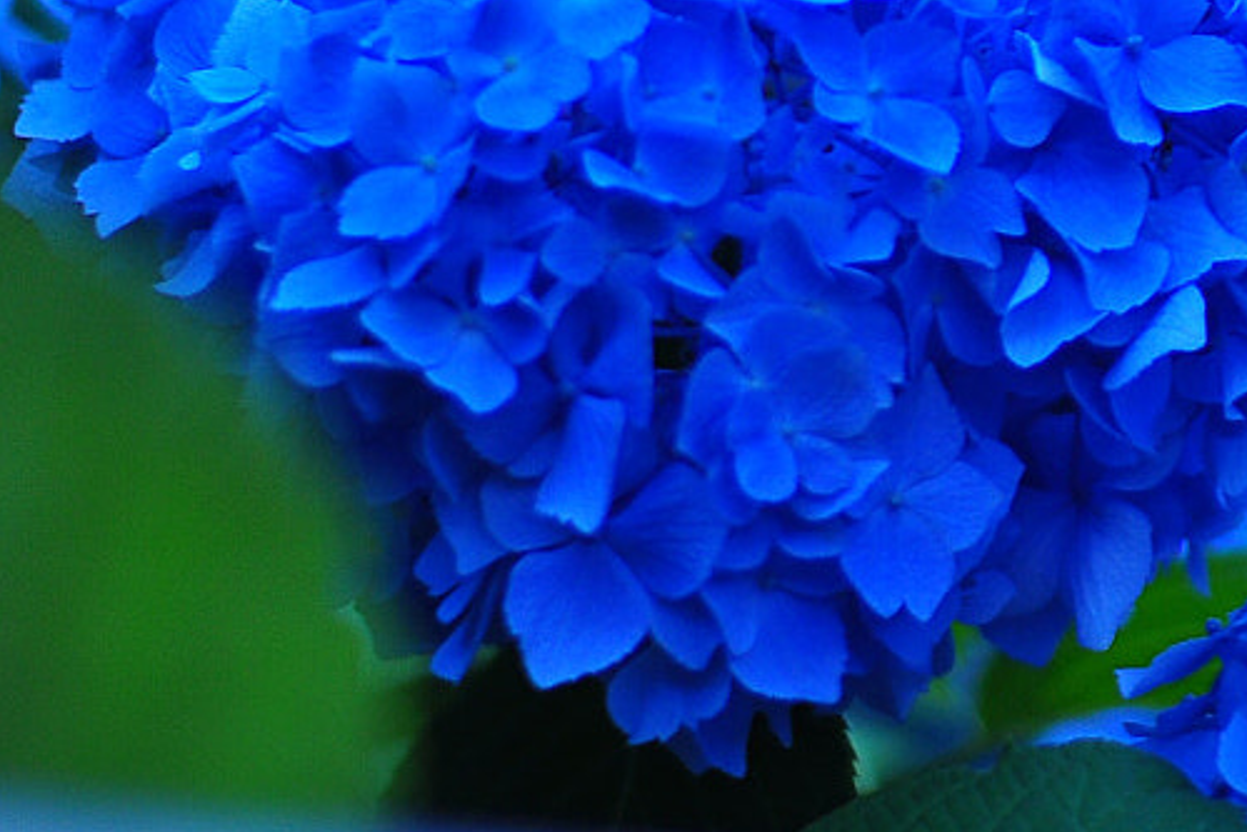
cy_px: 21
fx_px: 4989
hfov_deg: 14.1
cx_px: 1192
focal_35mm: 144
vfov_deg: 9.5
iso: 200
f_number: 1.4
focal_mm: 30
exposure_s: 1/15
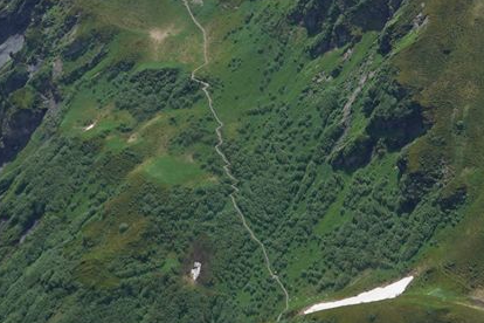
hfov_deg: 17.1
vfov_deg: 10.8
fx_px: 1559
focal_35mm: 116
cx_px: 521
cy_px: -328
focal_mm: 24
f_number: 11
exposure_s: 1/100
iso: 100
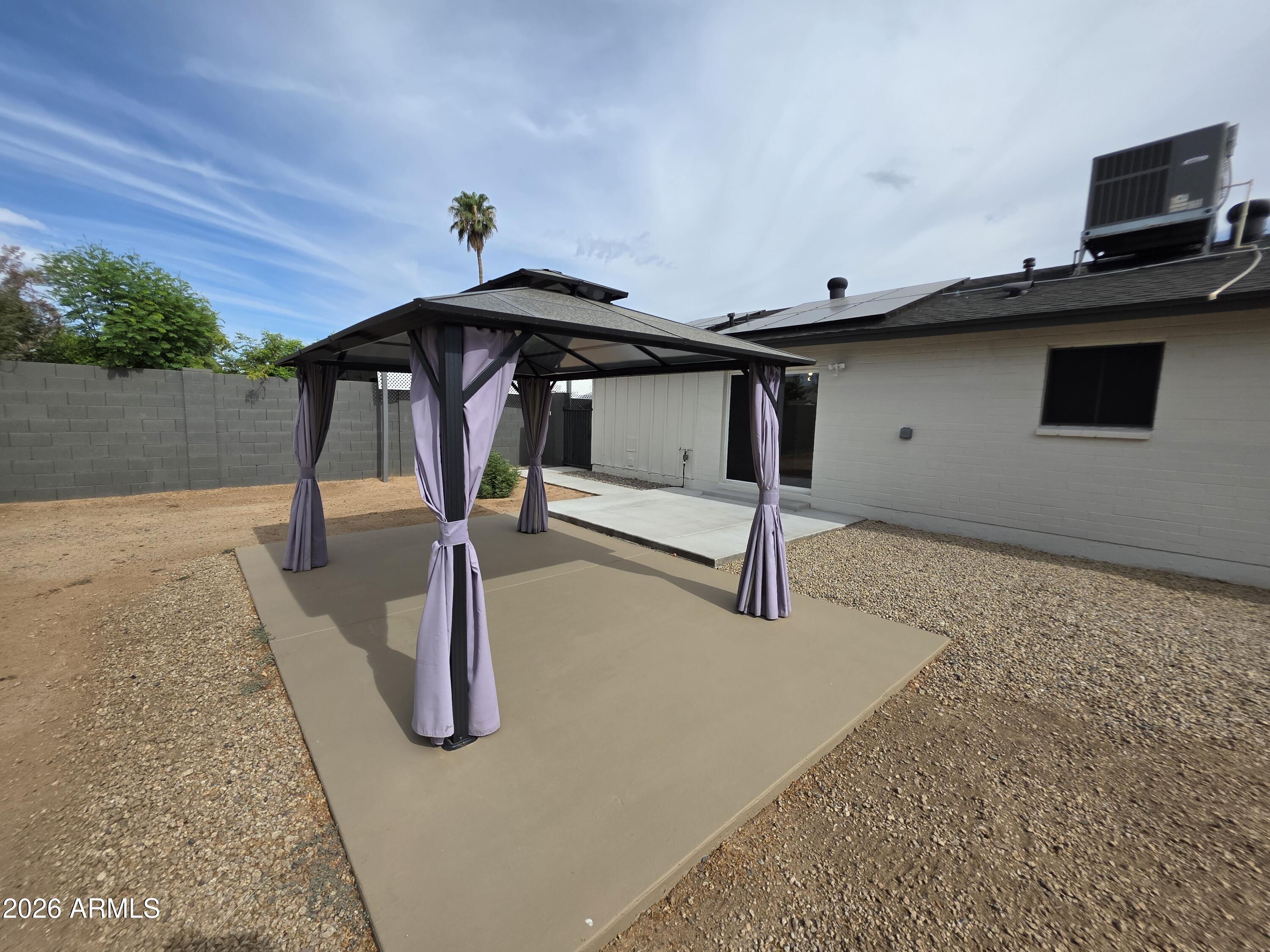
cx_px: 635
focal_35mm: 13
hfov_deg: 106.2
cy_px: 476
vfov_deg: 89.9
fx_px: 477
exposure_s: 1/2635
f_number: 1.9
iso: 40
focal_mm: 2.2
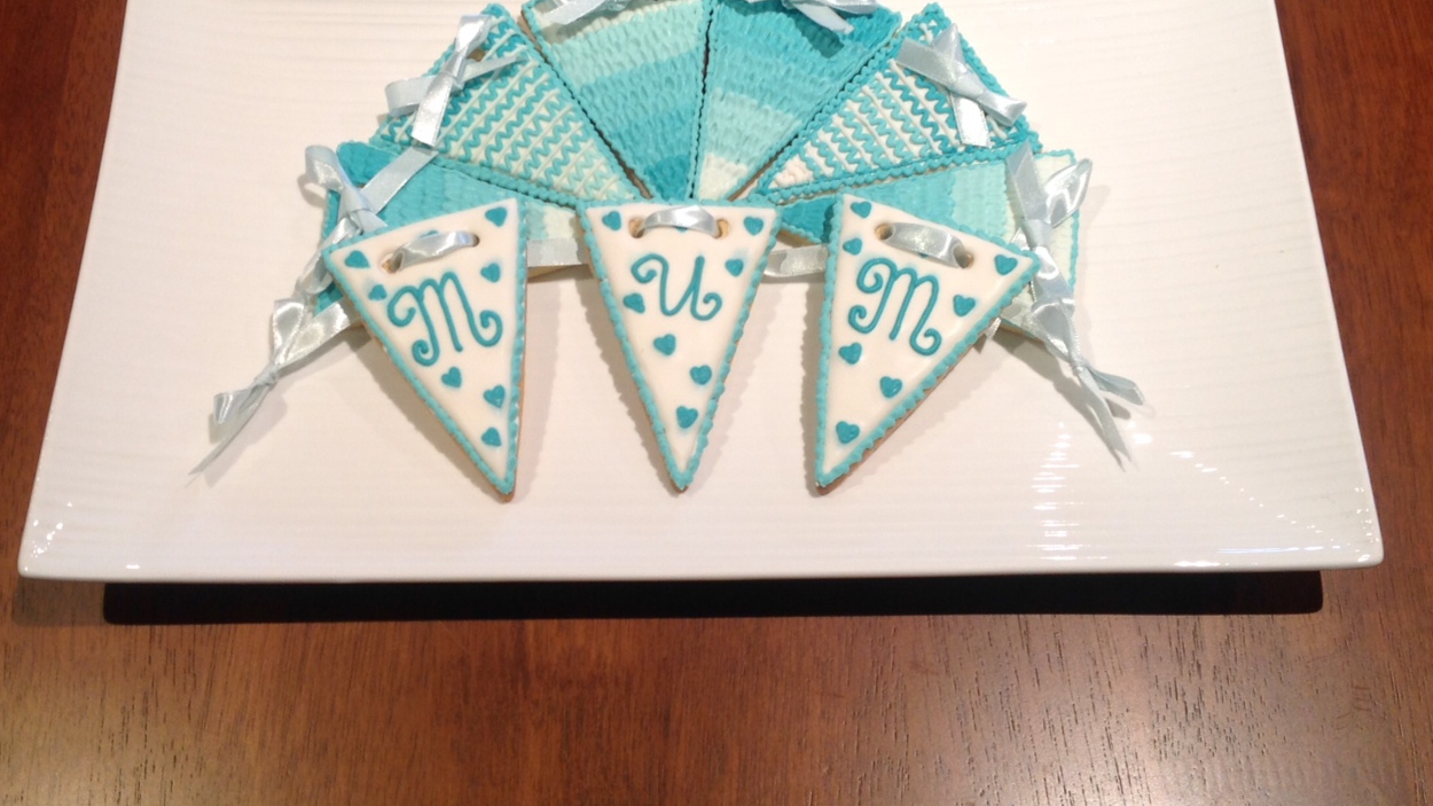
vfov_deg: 30.3
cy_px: 296
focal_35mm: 39
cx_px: 706
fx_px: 1482
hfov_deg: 51.6
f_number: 2.4
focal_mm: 4.28
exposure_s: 1/15
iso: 50
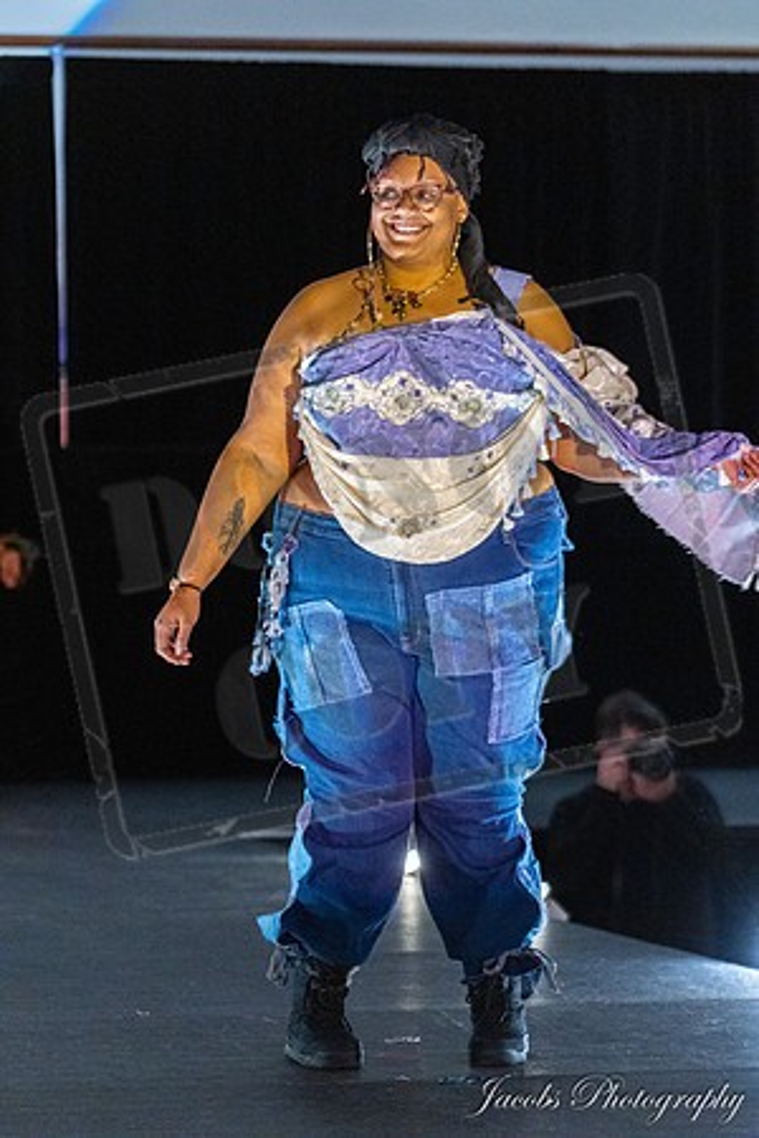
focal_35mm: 189
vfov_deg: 10.9
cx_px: 380
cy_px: 569
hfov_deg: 7.3
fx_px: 5977
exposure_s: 1/250
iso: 6400
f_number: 4
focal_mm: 189
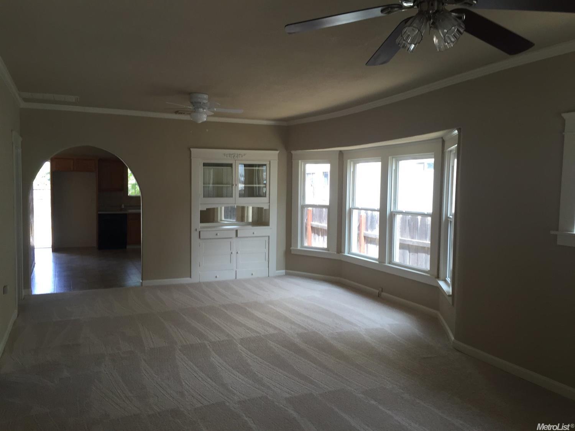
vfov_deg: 48.2
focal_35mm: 29
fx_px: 482
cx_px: 288
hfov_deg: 61.7
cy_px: 216
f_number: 2.2
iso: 50
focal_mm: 4.15
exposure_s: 1/120
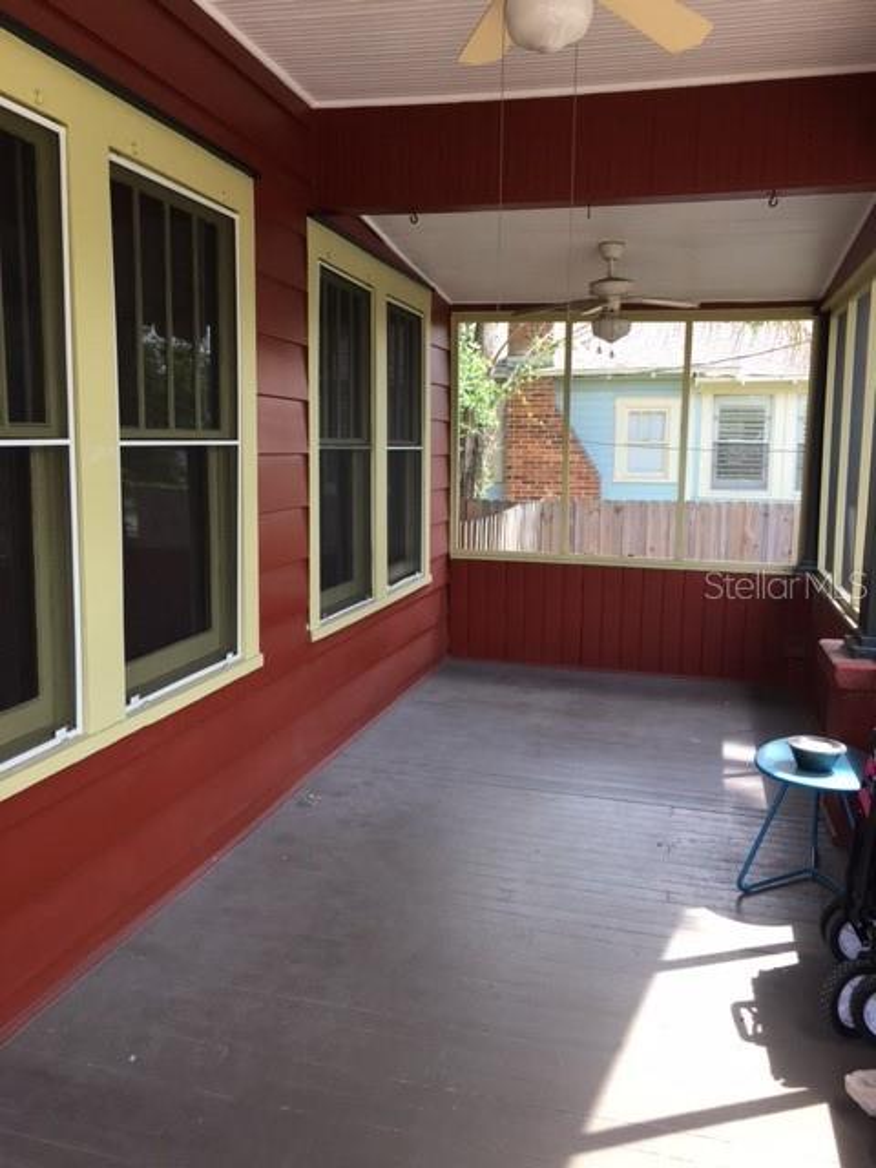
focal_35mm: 29
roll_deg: -1.1
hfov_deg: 48.2
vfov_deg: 61.7
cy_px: 584
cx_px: 438
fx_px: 979
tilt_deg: -5.7
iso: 40
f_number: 2.2
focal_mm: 4.15
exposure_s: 1/120
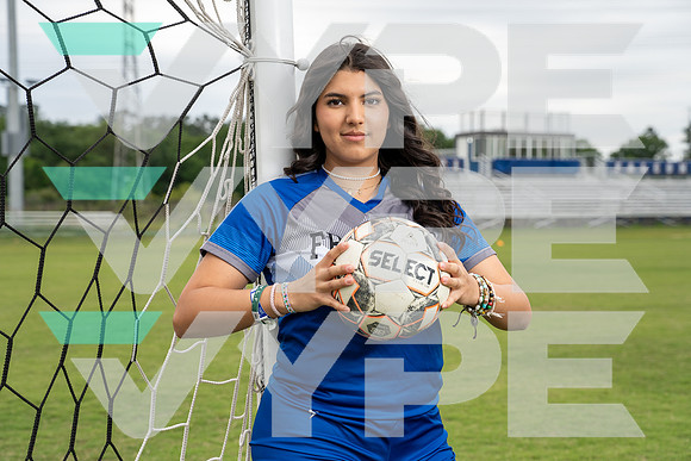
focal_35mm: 70
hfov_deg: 28.8
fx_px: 1344
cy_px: 230
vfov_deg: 19.5
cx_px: 346
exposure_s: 1/250
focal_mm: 70
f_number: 5.6
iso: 250
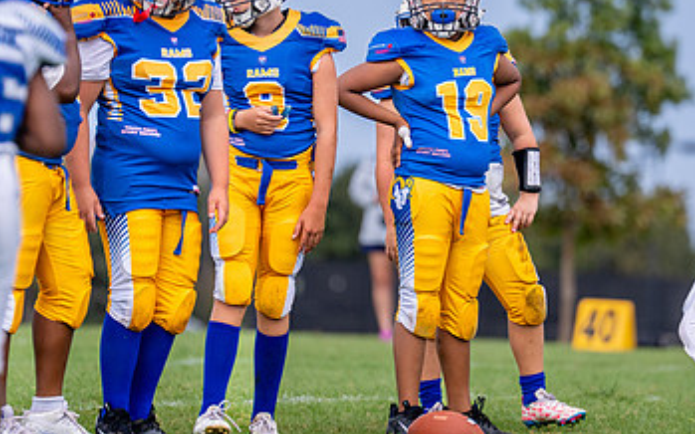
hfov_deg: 4.9
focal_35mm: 425
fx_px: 8049
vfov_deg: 3.1
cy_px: 124
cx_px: 443
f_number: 2.8
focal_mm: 200
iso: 250
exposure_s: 1/2000
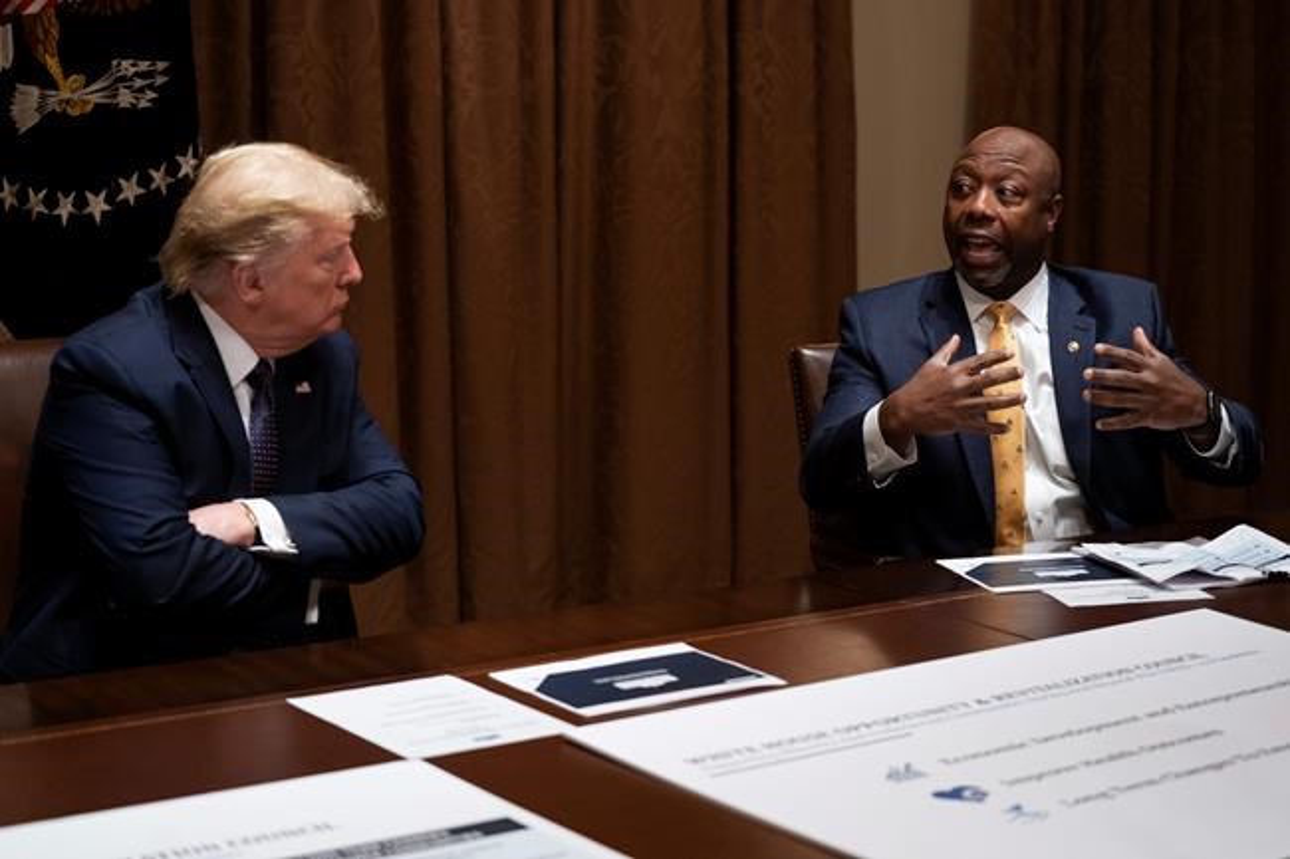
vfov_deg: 19.4
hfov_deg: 28.9
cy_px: 430
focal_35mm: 70
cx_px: 645
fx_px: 2508
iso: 2500
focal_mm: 70
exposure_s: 1/250
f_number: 2.8
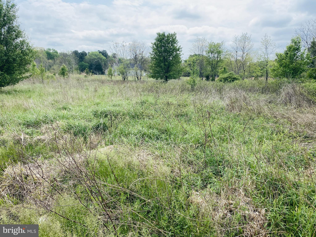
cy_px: 118
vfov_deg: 53.1
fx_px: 237
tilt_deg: -13.3
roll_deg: +0.0
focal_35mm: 26
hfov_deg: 67.3
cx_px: 158
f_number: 1.8
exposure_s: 1/1927
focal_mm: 4.25
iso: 32
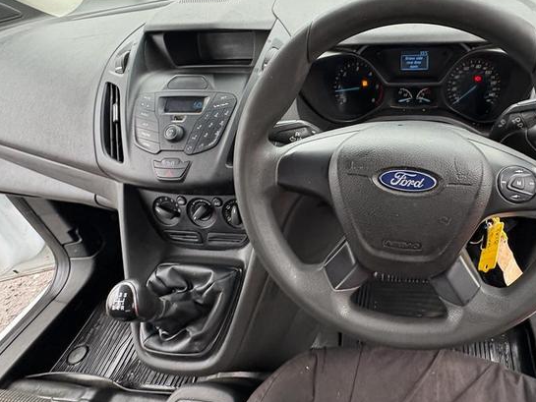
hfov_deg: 70.8
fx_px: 356
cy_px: 161
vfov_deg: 58.4
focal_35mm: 23
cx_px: 375
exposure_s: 1/99
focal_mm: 2.22
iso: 200
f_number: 2.2
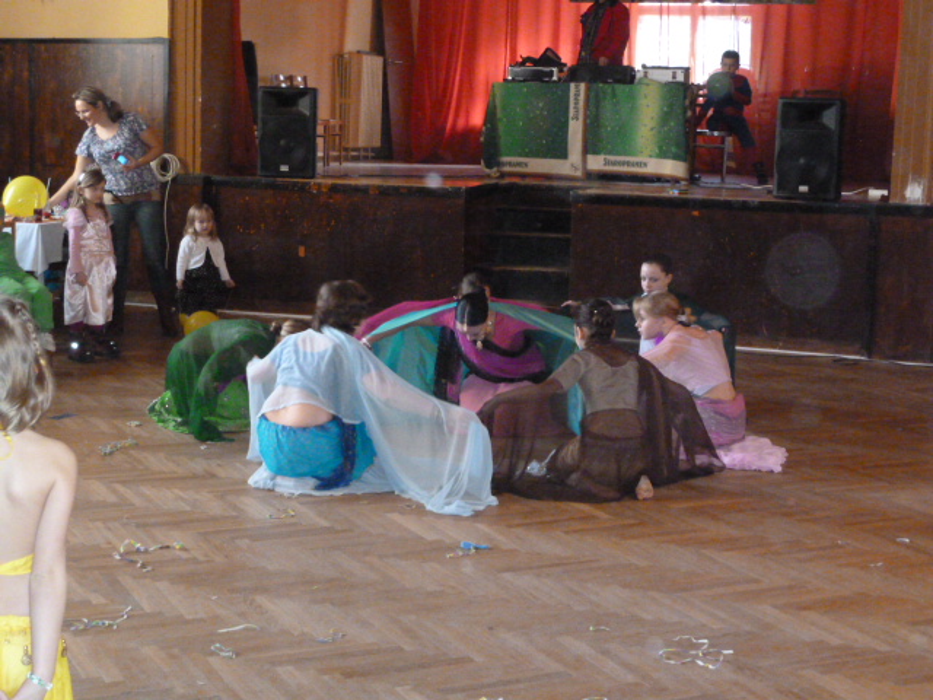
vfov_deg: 24.8
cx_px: 466
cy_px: 350
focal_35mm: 59
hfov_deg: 32.7
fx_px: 1590
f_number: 3.9
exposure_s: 1/30
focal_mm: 9.7
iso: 1000
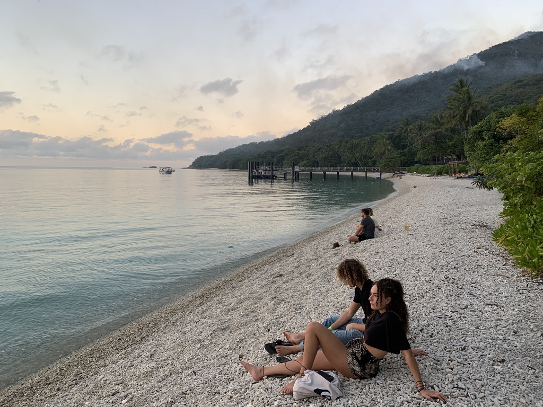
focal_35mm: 26
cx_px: 272
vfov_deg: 53.1
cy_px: 204
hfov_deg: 67.3
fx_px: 408
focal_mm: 4.25
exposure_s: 1/121
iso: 32
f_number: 1.8
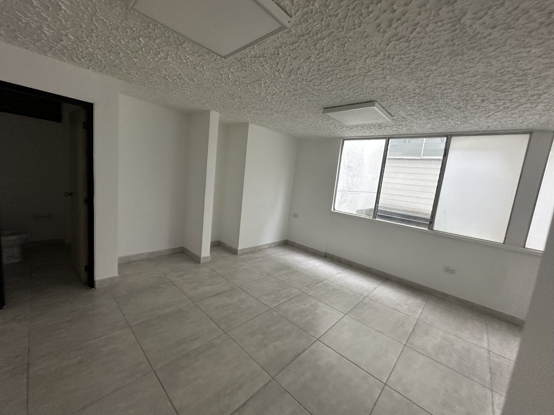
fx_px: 224
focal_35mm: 14
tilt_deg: -9.8
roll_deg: -11.4
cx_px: 277
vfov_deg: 85.7
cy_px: 208
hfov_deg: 102.1
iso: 320
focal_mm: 2.22
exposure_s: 1/68
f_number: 2.2
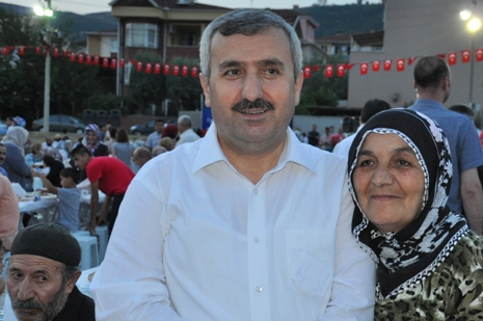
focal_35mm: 66
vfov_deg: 20.5
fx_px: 885
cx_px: 312
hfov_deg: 30.4
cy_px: 189
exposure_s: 1/80
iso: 800
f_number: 4.2
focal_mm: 32
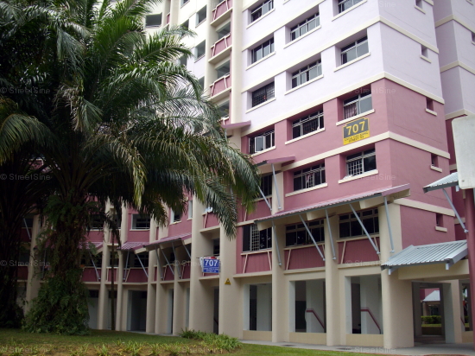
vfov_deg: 38.6
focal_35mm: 37
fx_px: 507
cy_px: 178
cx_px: 238
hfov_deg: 50.2
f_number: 5.6
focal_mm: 6.2
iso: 80
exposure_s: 1/160
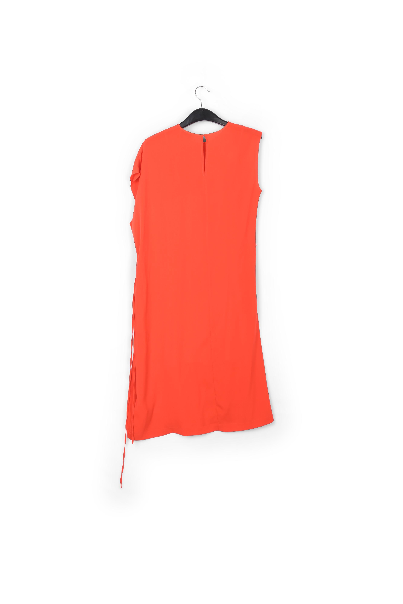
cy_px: 302
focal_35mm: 38
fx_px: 638
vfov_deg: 50.7
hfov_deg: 35.0
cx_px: 202
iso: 100
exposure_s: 1/200
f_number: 11
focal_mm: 38
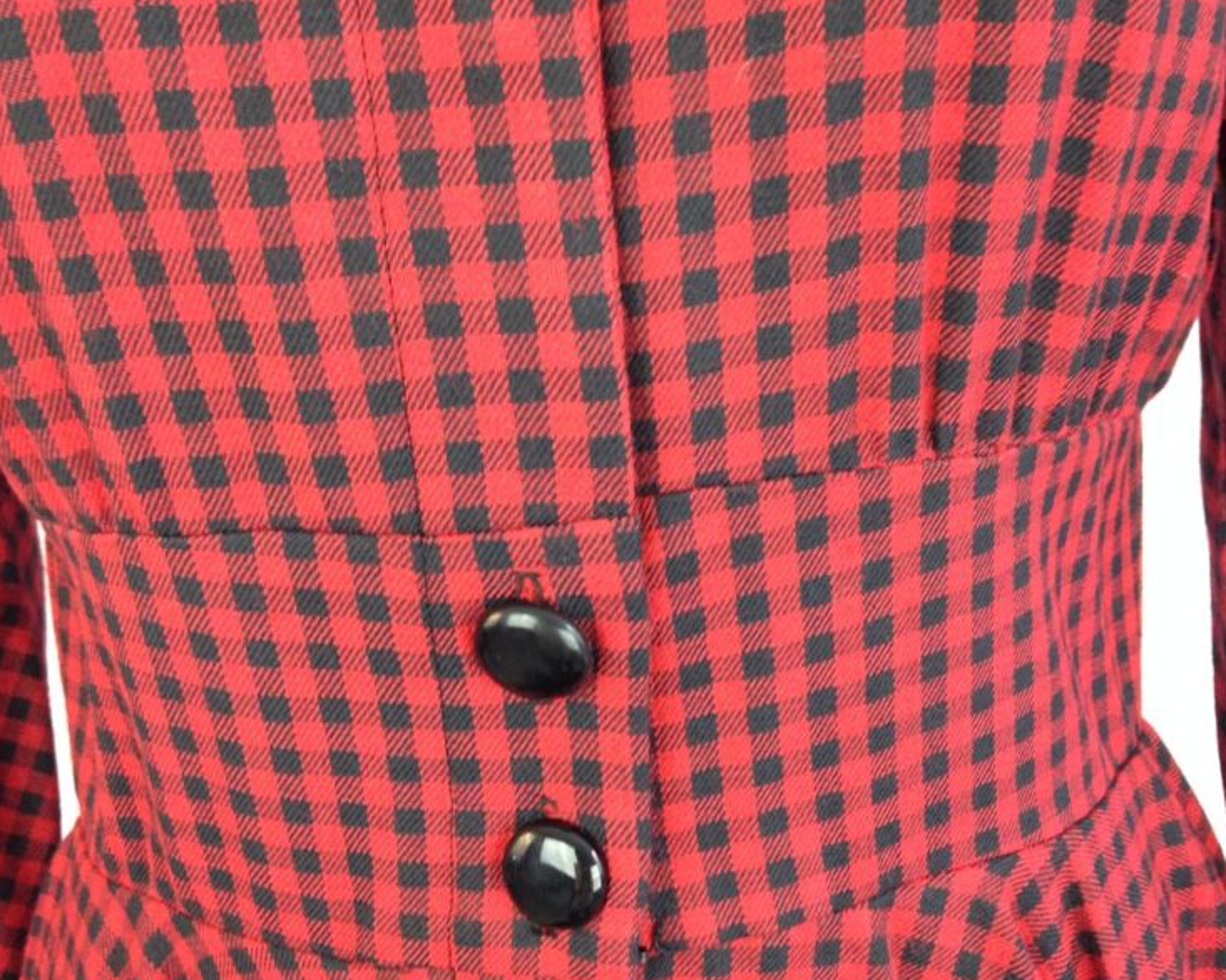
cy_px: 602
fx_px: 1632
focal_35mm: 45
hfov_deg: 41.2
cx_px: 612
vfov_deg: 33.3
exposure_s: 1/20
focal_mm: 4.12
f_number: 2.4
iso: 160
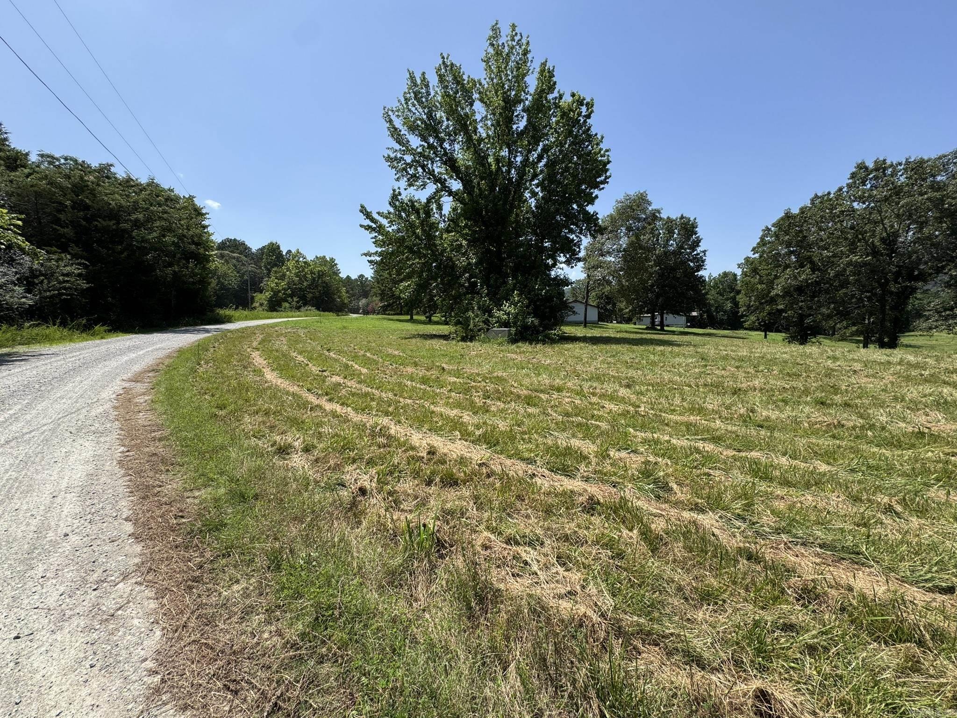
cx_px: 478
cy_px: 359
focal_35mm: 14
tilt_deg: -2.2
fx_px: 387
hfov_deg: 102.1
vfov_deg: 85.7
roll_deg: +1.1
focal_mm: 2.22
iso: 40
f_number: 2.2
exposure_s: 1/1256
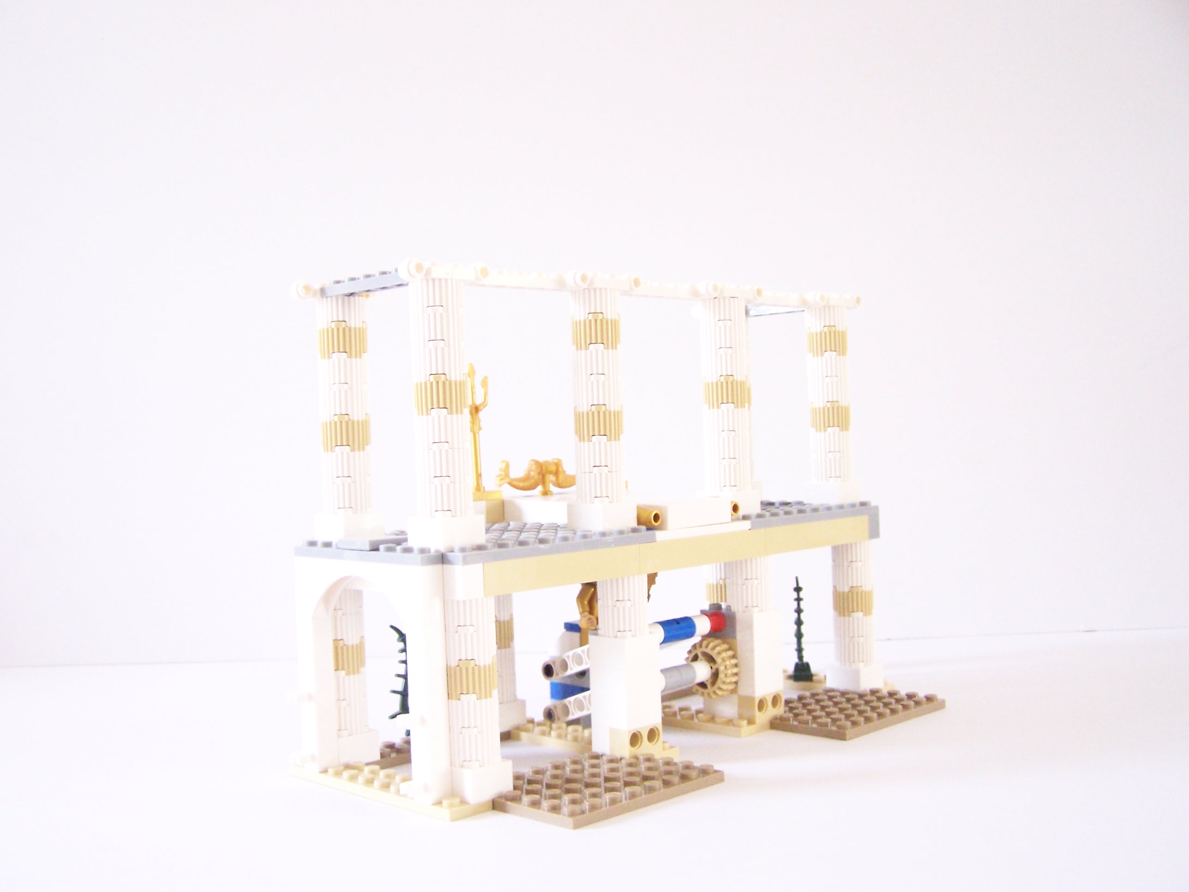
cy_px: 446
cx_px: 594
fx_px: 1305
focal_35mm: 38
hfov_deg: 49.0
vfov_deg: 37.7
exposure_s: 1/10
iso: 400
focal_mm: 6.3
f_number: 3.2
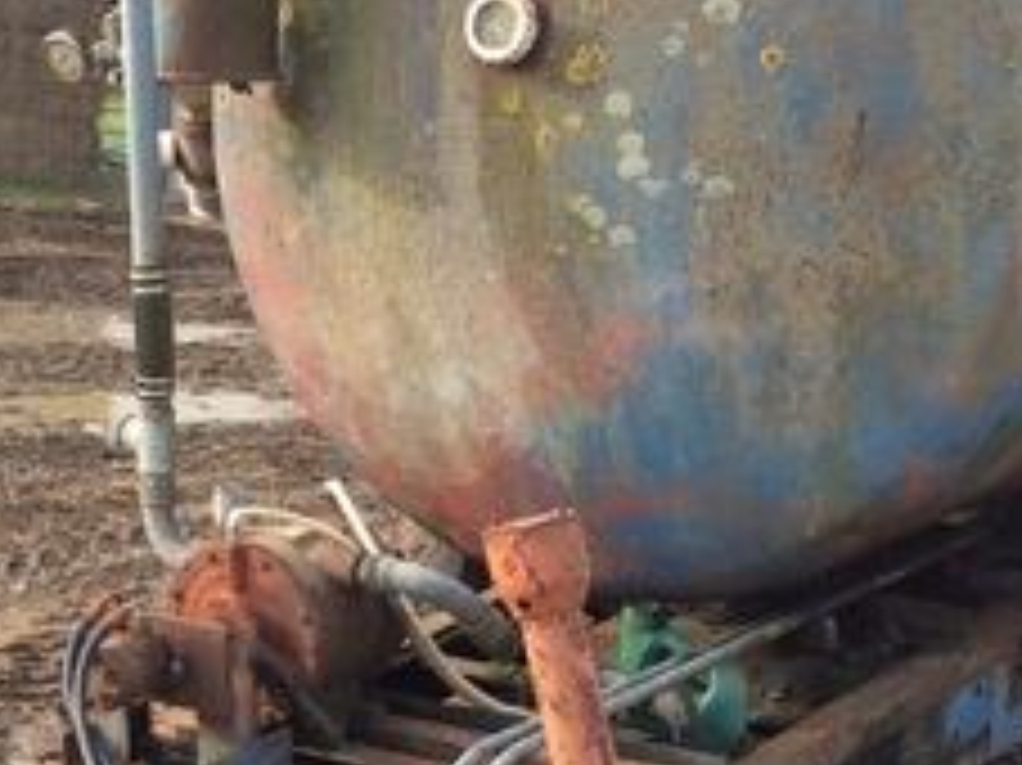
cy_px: 457
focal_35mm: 93
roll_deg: -2.1
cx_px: 374
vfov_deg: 15.9
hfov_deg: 21.0
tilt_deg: -7.1
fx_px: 2744
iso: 32
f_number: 2.4
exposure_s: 1/266
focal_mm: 3.3
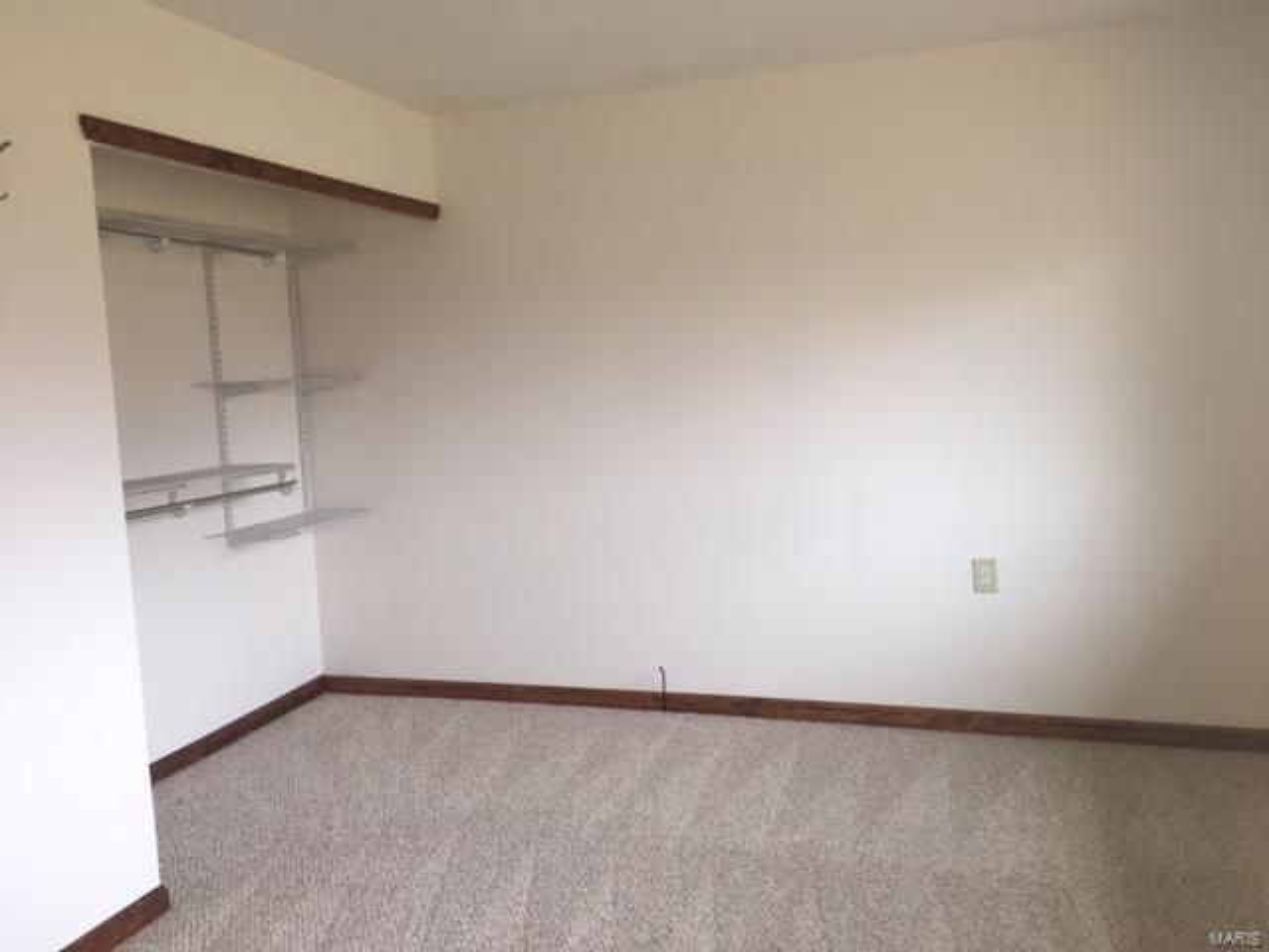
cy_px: 476
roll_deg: +2.5
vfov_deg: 48.2
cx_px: 634
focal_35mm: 29
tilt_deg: -6.1
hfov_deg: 61.7
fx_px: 1063
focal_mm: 4.15
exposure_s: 1/30
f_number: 2.2
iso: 32
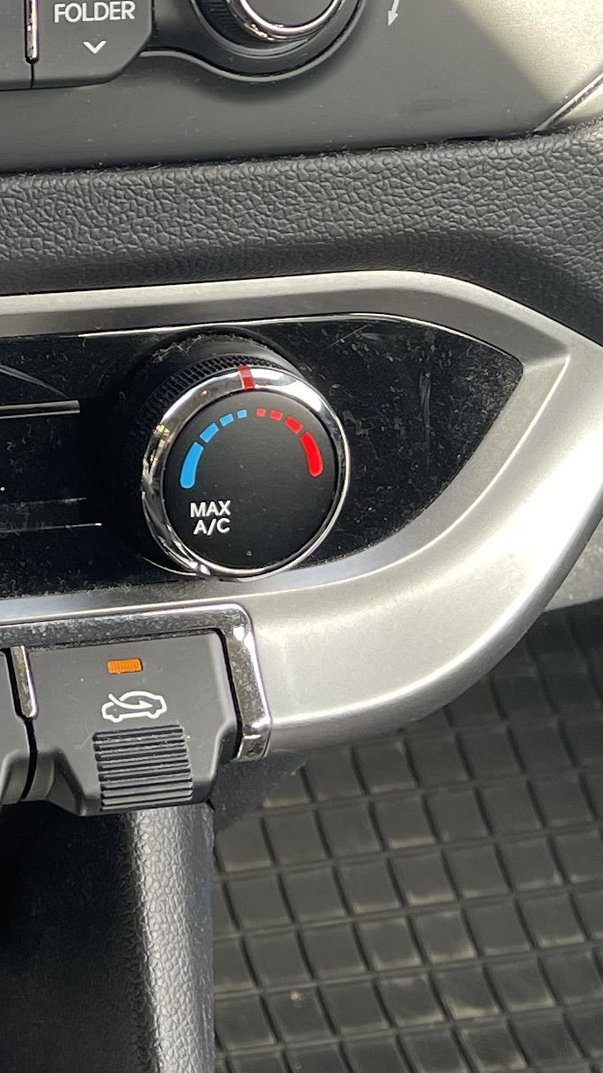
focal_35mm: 90
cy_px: -19
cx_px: -251
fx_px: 2559
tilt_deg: -27.5
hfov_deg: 12.9
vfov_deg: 22.7
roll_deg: -3.1
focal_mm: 5.1
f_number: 1.6
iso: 50
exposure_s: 1/121
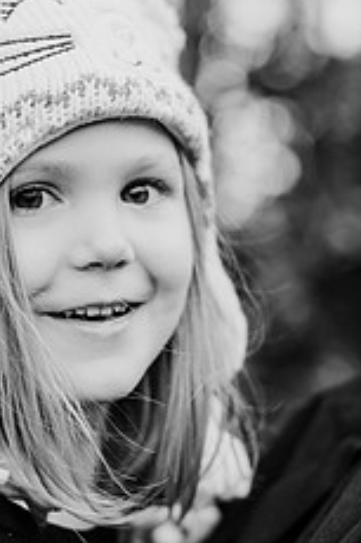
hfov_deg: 13.8
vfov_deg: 20.8
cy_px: 253
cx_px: 50
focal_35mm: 98
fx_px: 1476
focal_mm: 50
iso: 320
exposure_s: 1/800
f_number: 2.2
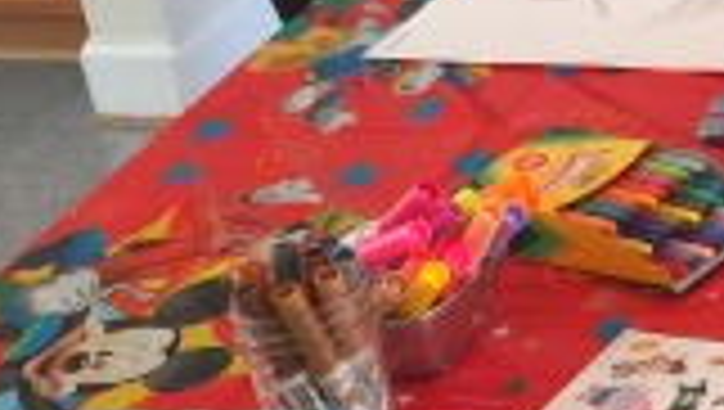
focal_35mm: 157
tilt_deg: -22.5
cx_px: 814
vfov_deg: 7.7
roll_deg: +10.7
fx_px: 3018
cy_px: -68
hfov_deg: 13.4
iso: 64
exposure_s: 1/15
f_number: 2.2
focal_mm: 4.15
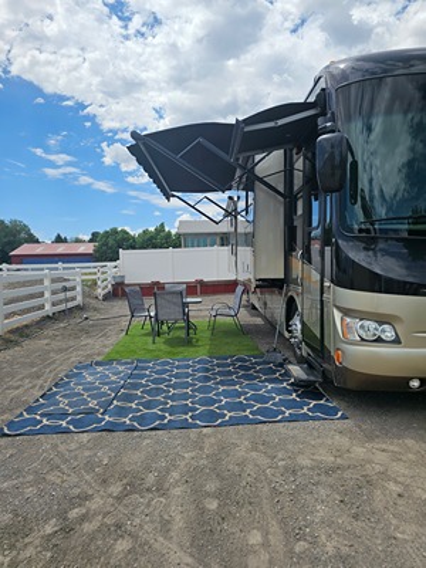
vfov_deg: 73.9
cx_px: 213
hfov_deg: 58.9
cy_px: 284
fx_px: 377
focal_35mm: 23
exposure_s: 1/1189
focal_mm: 6.3
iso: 10
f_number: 1.7
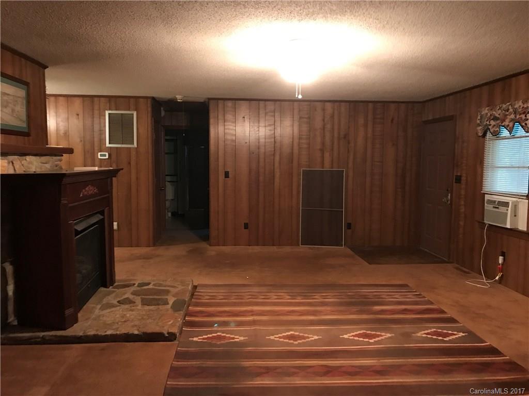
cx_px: 264
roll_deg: -0.4
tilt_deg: -3.8
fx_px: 428
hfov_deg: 63.4
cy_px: 198
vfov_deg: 49.7
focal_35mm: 28
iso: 100
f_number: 1.8
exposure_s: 1/5
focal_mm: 3.99
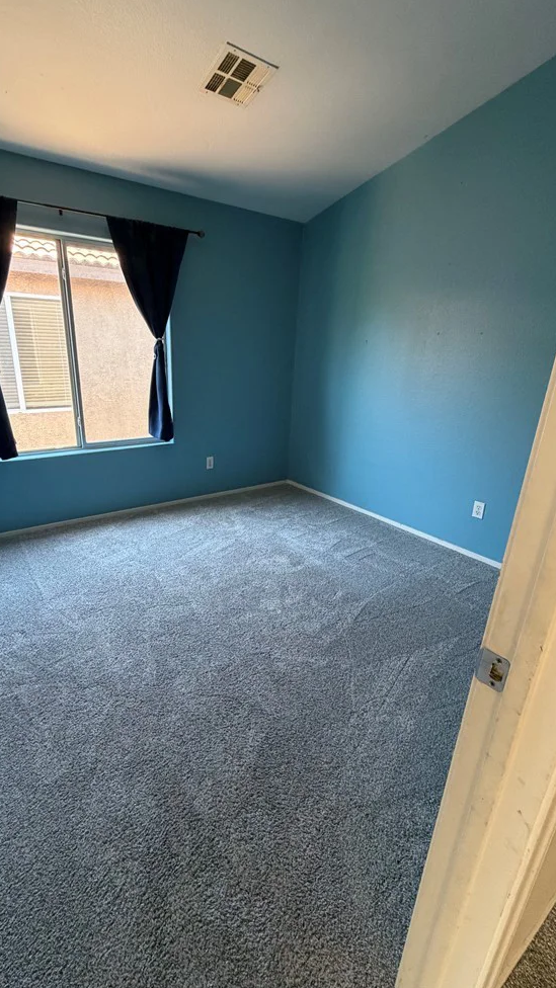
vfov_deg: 99.4
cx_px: 233
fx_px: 419
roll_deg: -1.0
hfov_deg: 66.7
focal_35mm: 16
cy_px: 498
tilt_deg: -18.1
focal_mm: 2.22
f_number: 2.2
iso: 320
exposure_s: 1/80
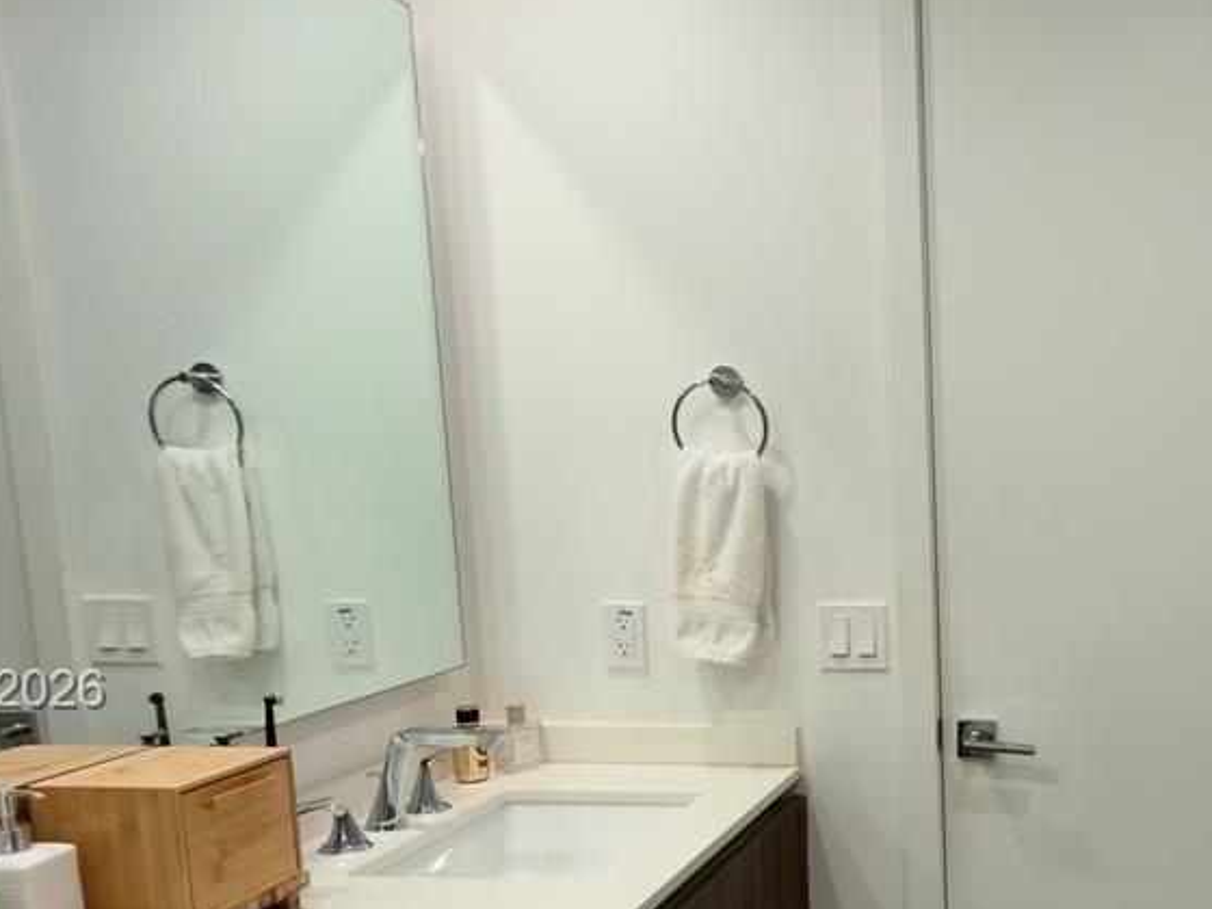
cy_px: 693
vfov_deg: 35.1
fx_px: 1401
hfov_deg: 41.7
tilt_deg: -10.4
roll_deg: -0.5
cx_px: 1162
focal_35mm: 40
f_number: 2.2
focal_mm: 2.22
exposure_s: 1/40
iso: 40
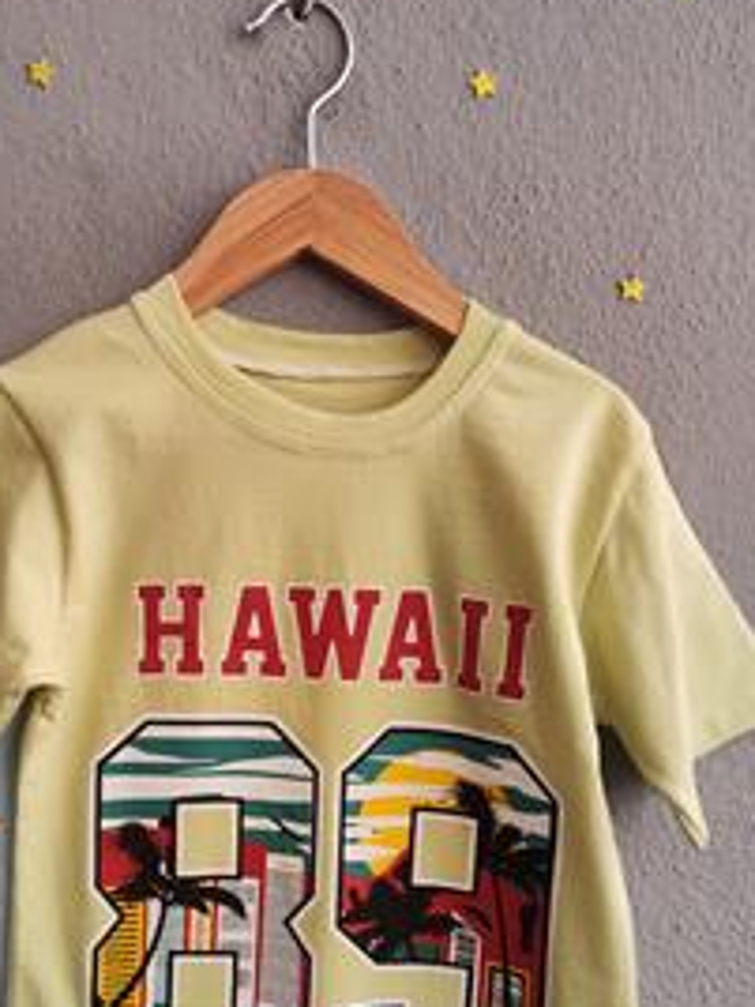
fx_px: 1076
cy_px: 659
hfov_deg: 38.3
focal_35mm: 37
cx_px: 263
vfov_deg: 49.4
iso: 400
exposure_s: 1/98.9
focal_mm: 5.59
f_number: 1.88
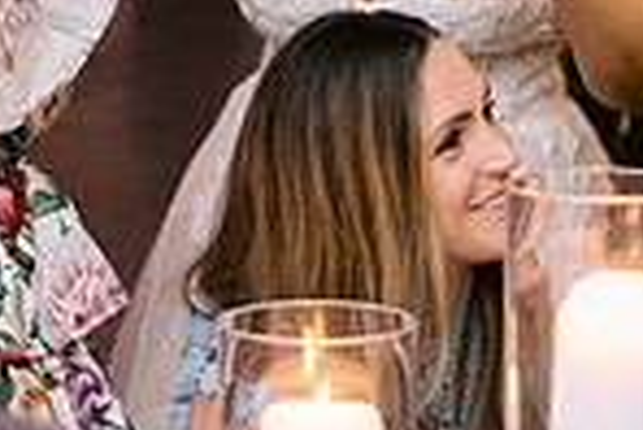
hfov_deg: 10.1
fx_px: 3611
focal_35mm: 202
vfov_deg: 6.8
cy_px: 71
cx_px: 679
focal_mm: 35
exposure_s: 1/125
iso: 1250
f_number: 2.2
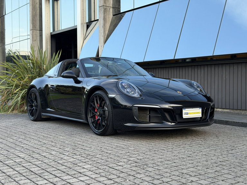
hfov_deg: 39.7
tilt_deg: -1.4
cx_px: 124
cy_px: 92
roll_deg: -0.2
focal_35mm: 48
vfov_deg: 30.3
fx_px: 343
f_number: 1.78
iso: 80
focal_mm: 6.76
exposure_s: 1/349
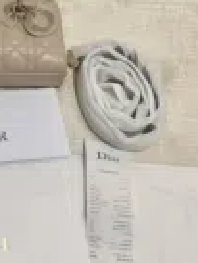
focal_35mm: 70
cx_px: -54
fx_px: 533
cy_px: 23
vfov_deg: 26.7
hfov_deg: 19.5
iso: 125
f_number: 1.78
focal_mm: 6.86
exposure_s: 1/50
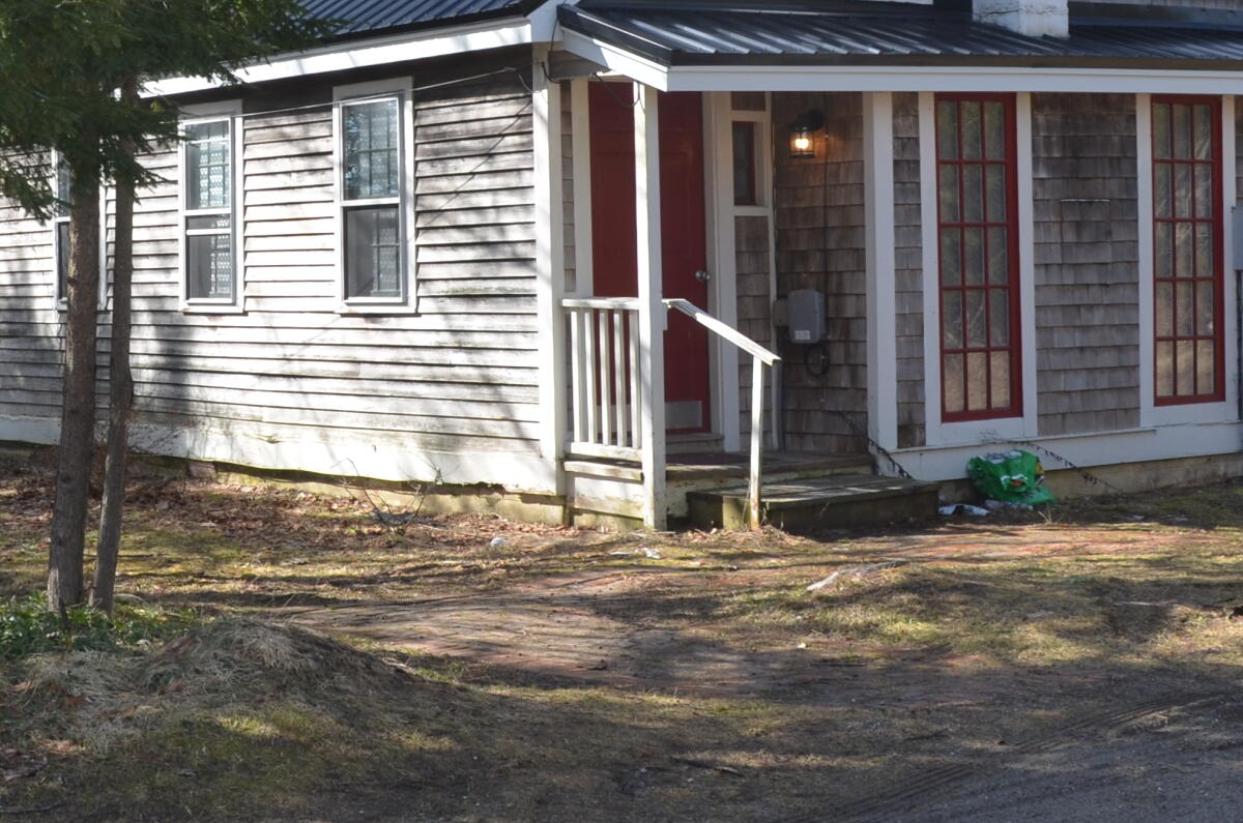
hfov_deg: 26.6
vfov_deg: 18.0
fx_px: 2584
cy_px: 216
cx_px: 278
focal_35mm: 75
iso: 200
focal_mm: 20
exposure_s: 1/200
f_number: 7.1
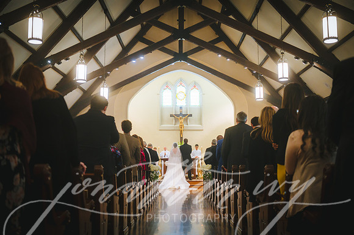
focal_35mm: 42
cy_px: 118
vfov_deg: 31.9
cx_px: 177
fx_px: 413
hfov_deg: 46.4
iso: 1250
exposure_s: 1/200
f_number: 2.8
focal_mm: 42
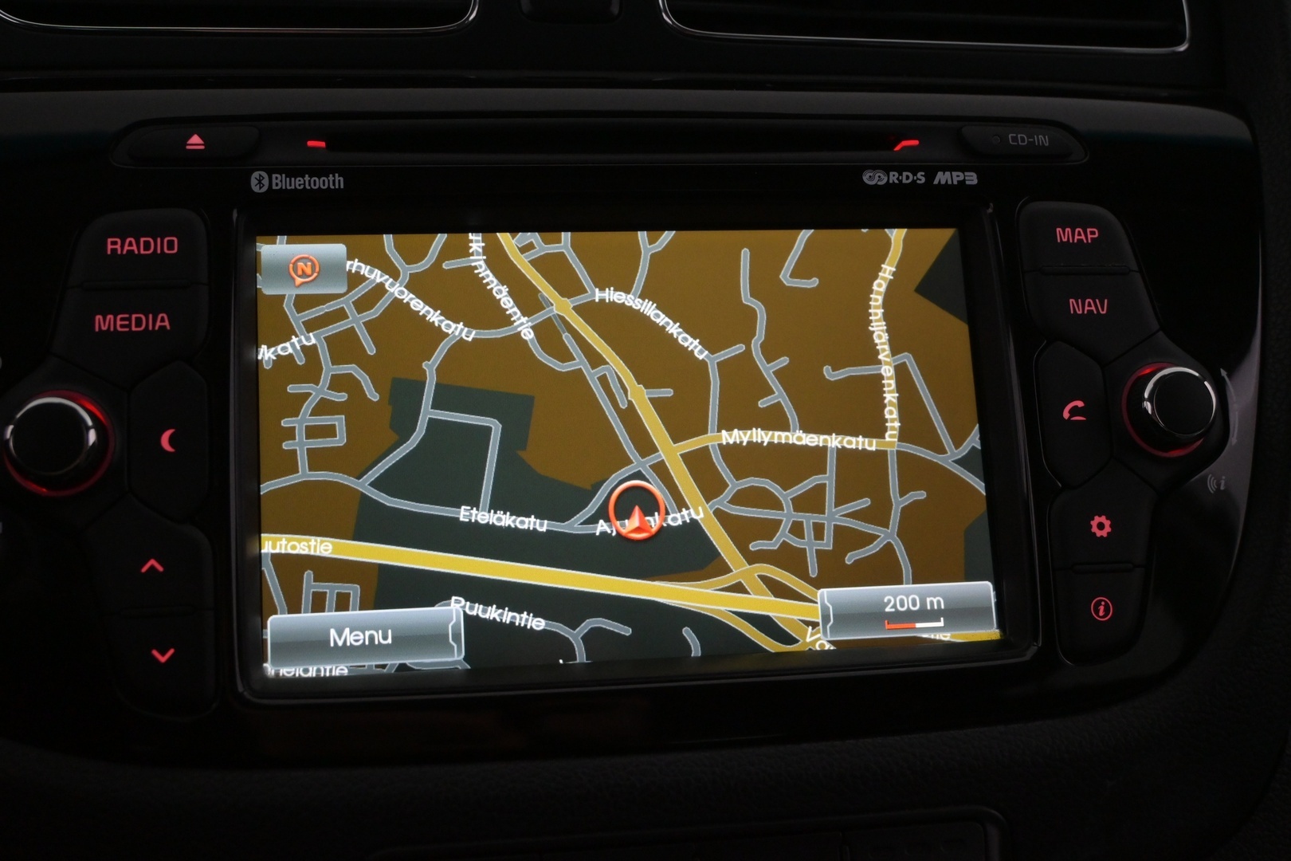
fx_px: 1506
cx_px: 646
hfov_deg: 46.4
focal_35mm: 42
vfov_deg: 31.9
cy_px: 430
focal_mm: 28
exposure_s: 1/125
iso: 2500
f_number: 5.6
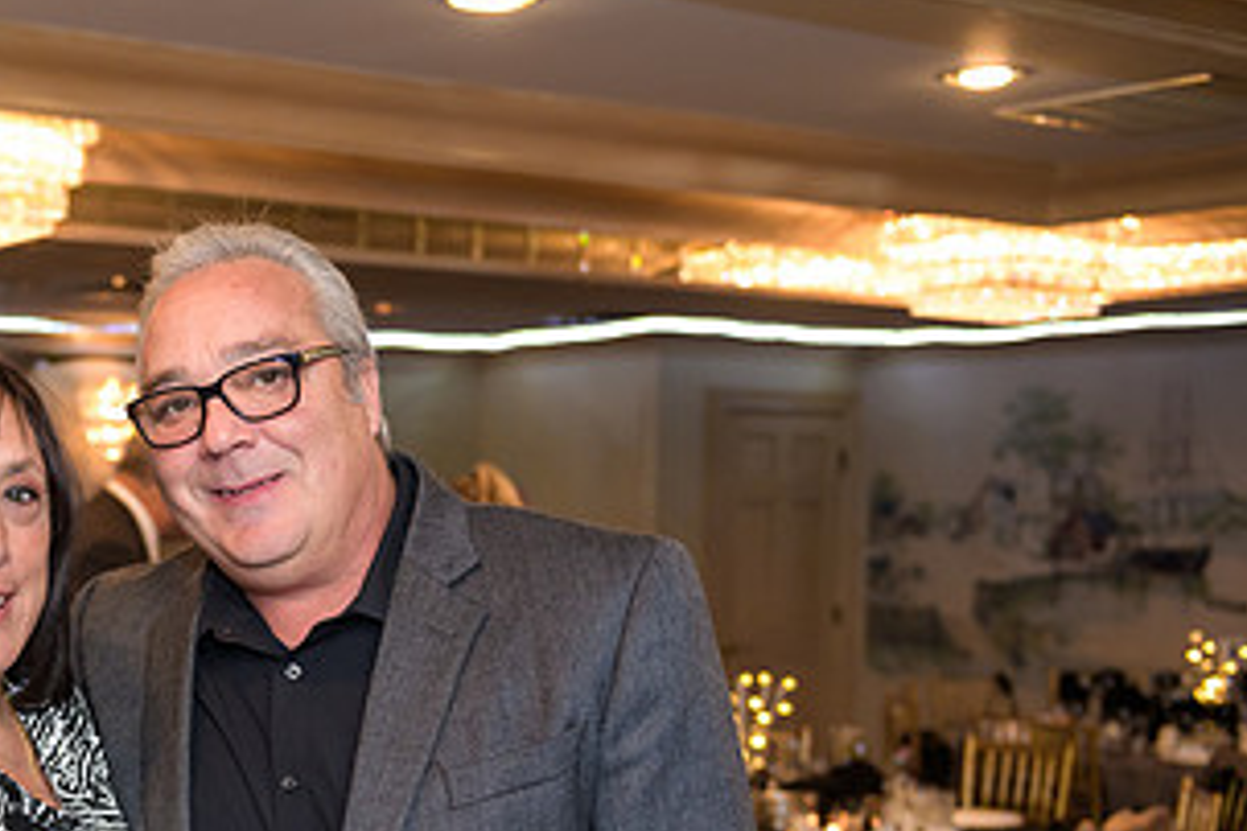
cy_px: 738
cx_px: 169
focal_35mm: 65
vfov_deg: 20.5
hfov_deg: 29.9
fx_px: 2251
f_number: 3.2
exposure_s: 1/100
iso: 800
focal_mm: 34
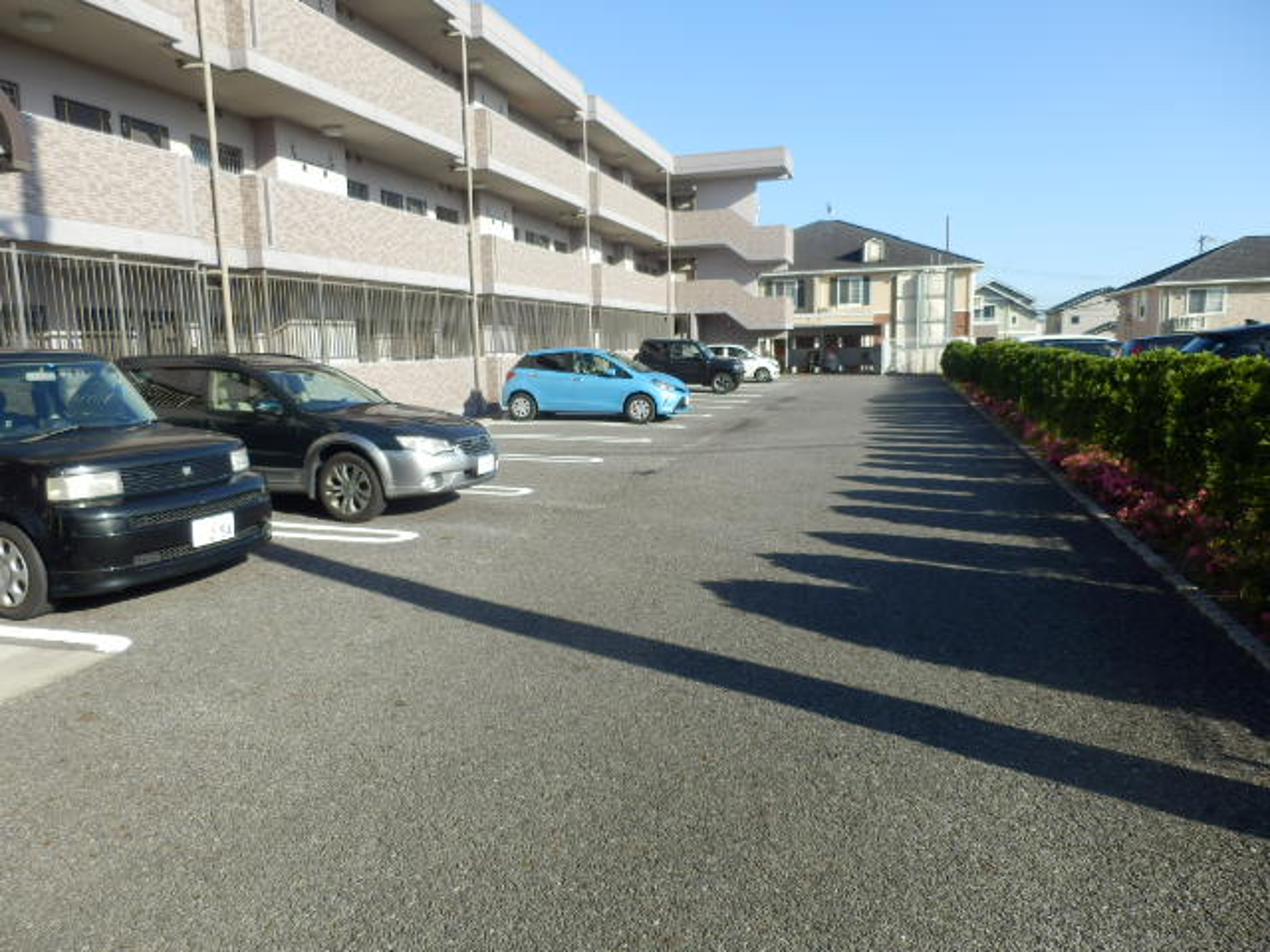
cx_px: 635
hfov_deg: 71.6
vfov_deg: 56.8
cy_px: 476
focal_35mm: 24
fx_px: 881
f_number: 3
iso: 80
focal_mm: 4.2
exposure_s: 1/640
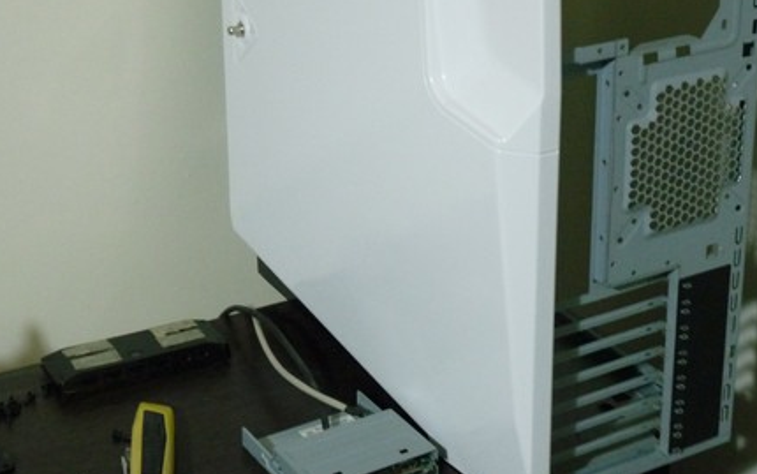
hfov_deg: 28.9
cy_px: 132
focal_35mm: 71
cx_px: 470
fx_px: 1465
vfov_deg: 18.3
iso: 400
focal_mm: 8
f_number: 3.2
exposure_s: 1/8
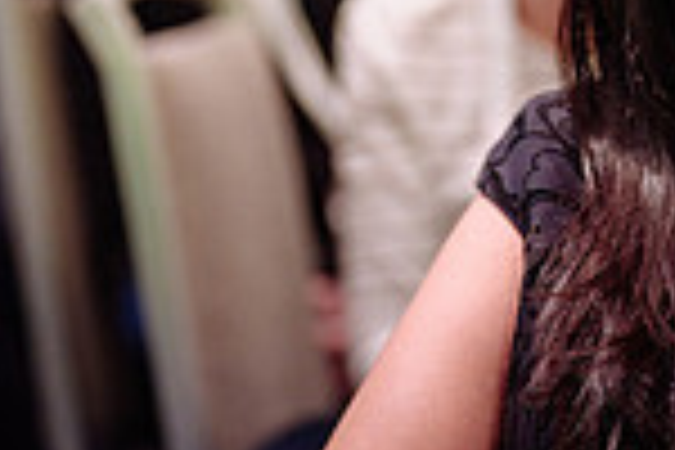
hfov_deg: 9.1
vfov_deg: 6.0
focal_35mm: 226
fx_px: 4237
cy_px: -80
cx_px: 644
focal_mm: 50
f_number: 1.2
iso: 1600
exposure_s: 1/320
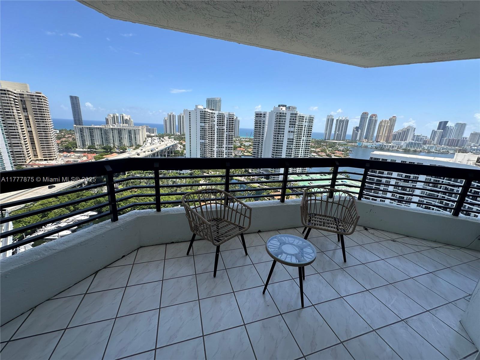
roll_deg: -3.1
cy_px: 180
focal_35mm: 14
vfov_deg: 85.7
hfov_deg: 102.1
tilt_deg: -15.3
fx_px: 194
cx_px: 240
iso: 40
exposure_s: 1/1014
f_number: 2.2
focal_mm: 2.22
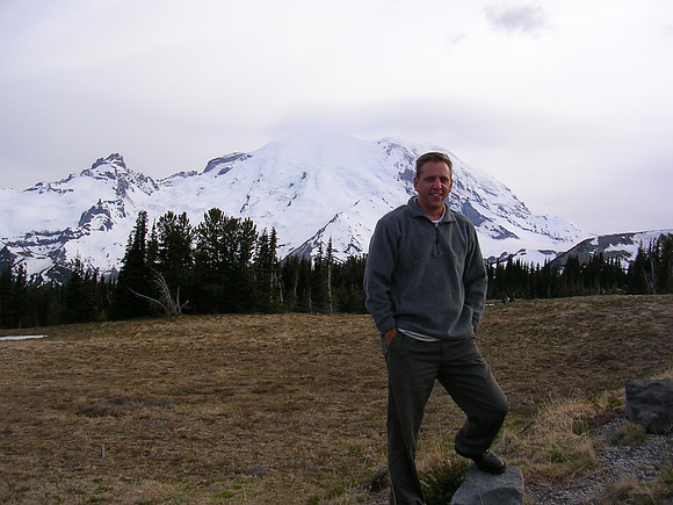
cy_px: 252
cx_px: 336
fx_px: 739
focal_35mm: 38
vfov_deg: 37.7
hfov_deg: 49.0
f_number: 2.8
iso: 50
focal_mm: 5.8
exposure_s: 1/253
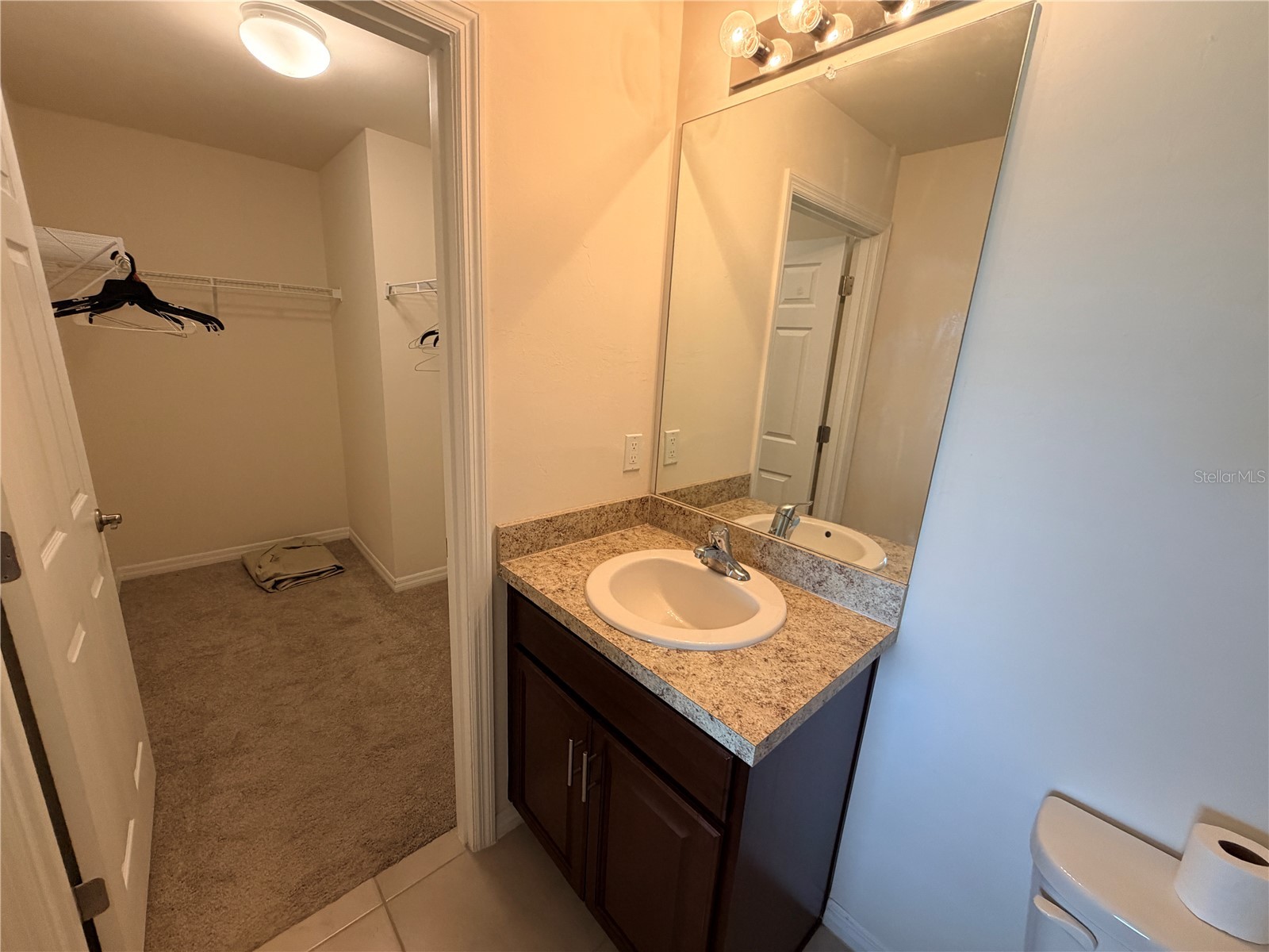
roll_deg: -3.3
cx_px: 634
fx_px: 513
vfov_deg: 85.7
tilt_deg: -13.6
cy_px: 476
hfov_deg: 102.1
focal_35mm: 14
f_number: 2.2
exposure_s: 1/120
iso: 250
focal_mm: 2.22
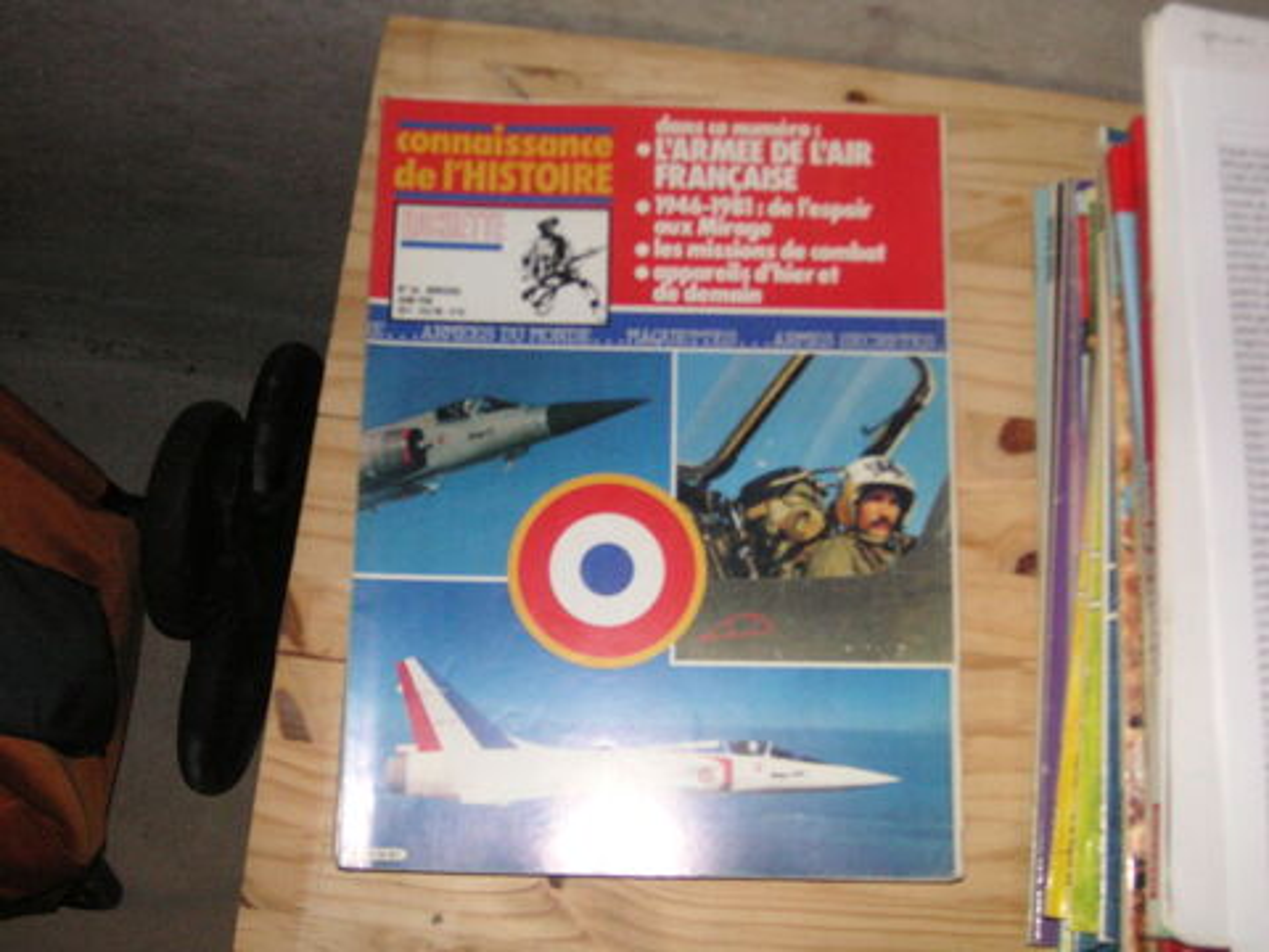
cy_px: 476
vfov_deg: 32.9
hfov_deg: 42.9
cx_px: 634
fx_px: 1613
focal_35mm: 44
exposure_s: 1/45
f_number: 3.1
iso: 160
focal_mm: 7.3
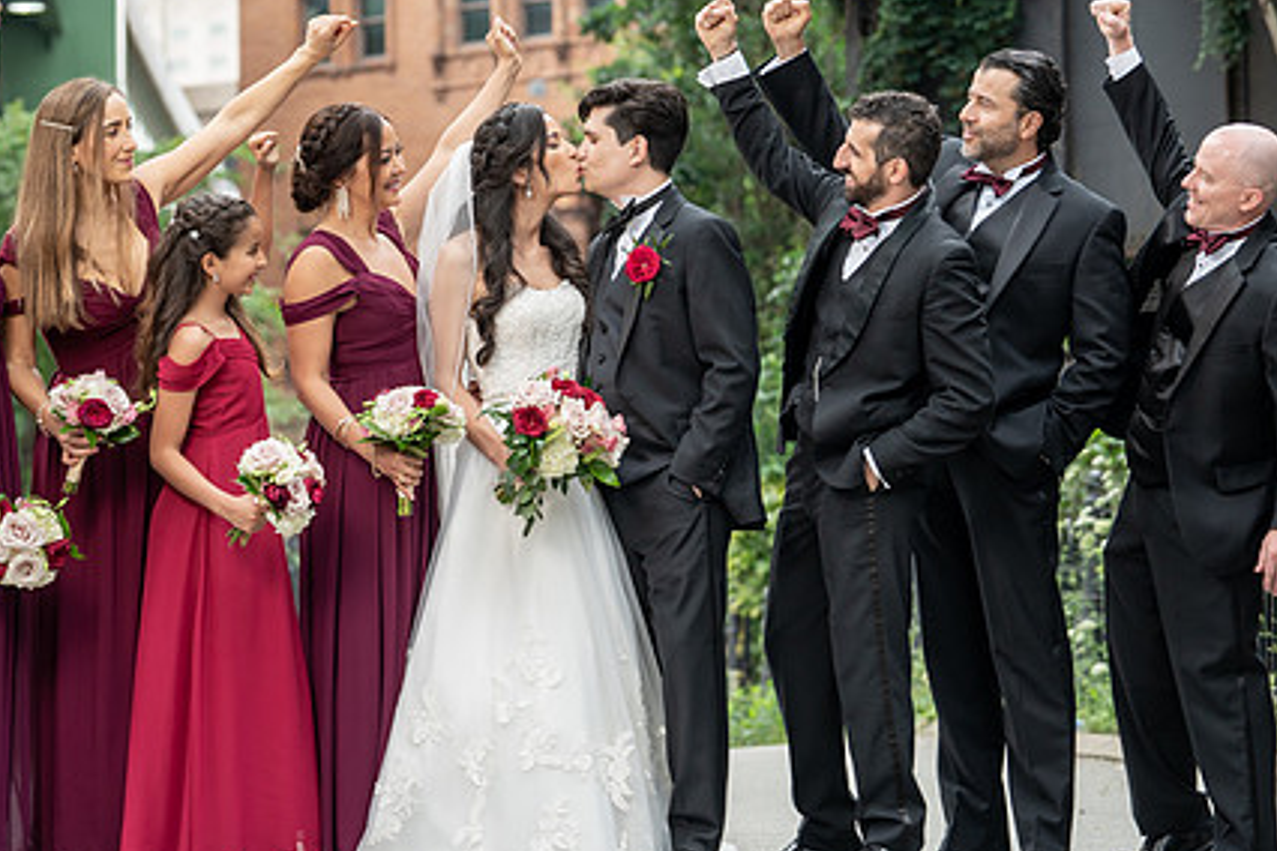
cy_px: 421
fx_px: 4930
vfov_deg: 9.9
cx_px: 560
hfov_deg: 14.8
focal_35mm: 139
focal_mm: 92
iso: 400
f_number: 4
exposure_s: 1/250
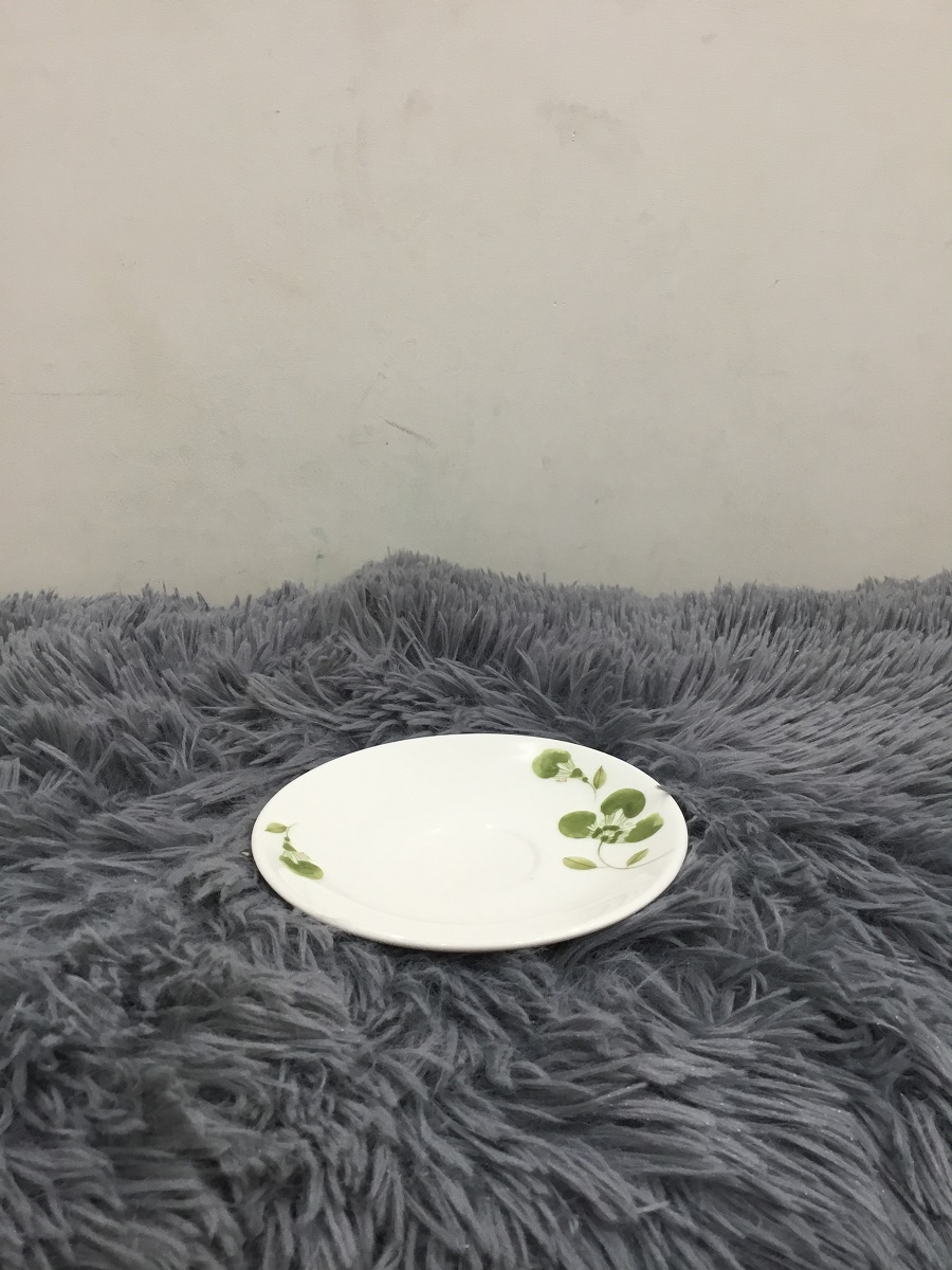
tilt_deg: -17.0
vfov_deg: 58.4
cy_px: 635
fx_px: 1137
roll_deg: +2.5
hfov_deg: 45.4
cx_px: 476
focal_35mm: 31
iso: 64
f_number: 2.4
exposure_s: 1/33
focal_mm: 3.3
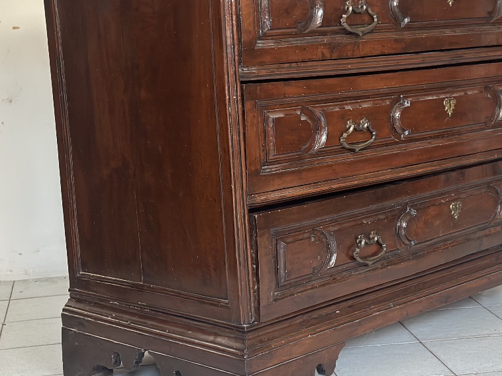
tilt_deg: -8.0
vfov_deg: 19.4
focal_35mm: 76
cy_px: 173
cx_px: 273
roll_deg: +1.9
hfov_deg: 25.7
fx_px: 1102
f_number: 1.78
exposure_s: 1/60
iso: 320
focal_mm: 6.86
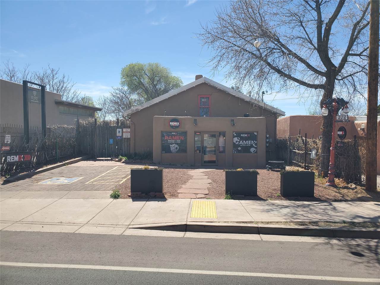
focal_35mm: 26
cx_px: 190
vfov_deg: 53.1
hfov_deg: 67.3
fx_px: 285
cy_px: 142
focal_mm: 4.3
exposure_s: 1/1614
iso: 50
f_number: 2.4
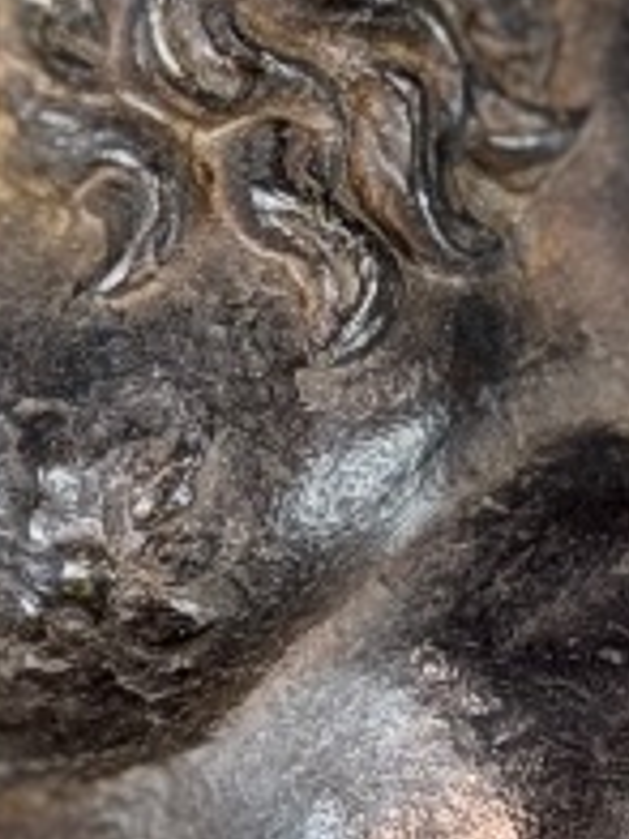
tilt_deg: +7.1
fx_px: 7123
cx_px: 304
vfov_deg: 6.7
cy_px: 265
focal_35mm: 294
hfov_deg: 5.1
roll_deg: -1.5
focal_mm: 6.76
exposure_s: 1/33
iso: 250
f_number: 1.78
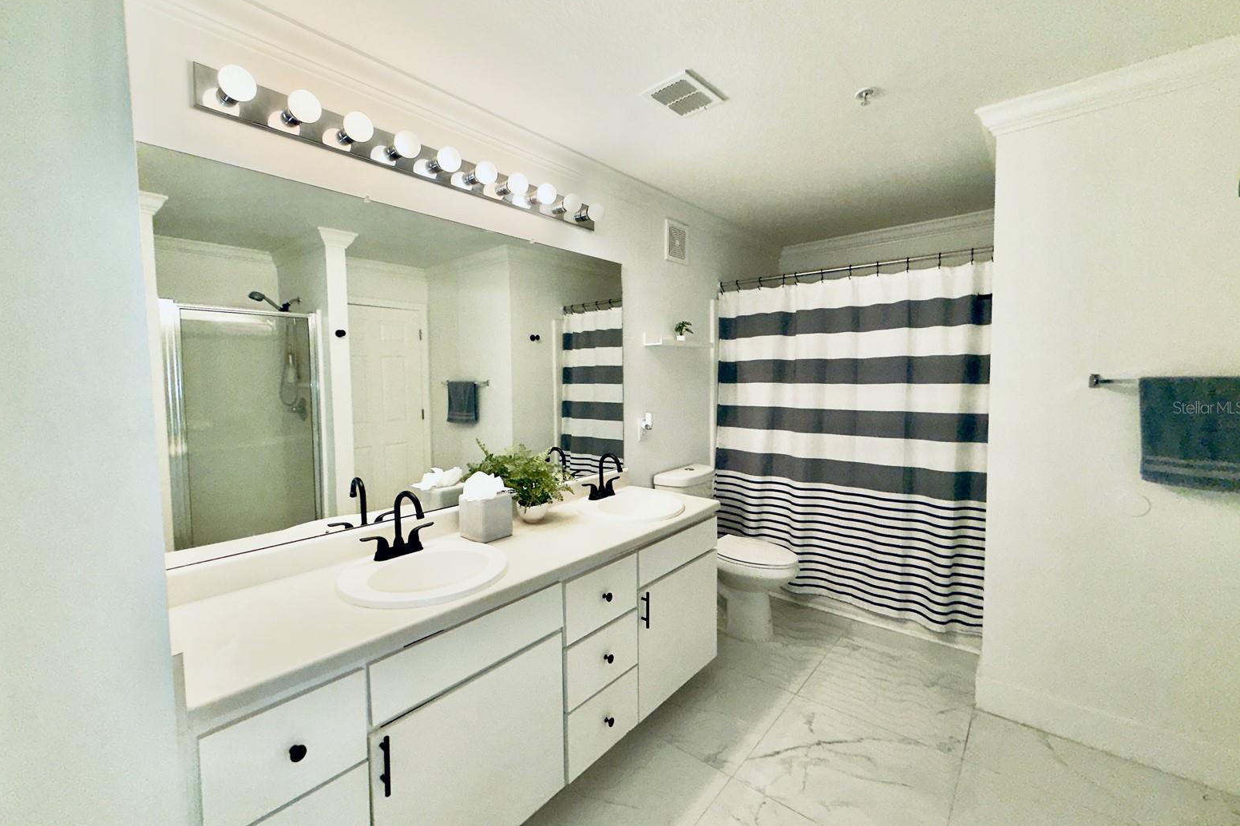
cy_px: 407
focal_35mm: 15
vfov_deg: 77.3
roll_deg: +0.9
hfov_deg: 100.4
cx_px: 609
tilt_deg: -4.0
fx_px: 517
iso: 16
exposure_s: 1/120
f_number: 2.2
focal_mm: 2.22
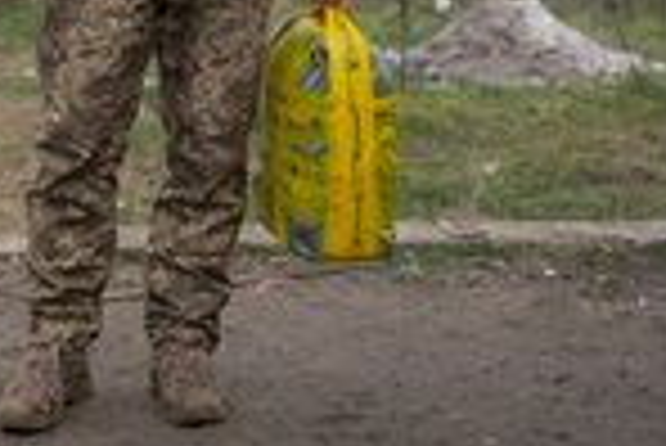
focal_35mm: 149
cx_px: -36
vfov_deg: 9.1
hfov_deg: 13.5
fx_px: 2759
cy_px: -92
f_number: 2.8
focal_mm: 55
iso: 80
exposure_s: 1/320
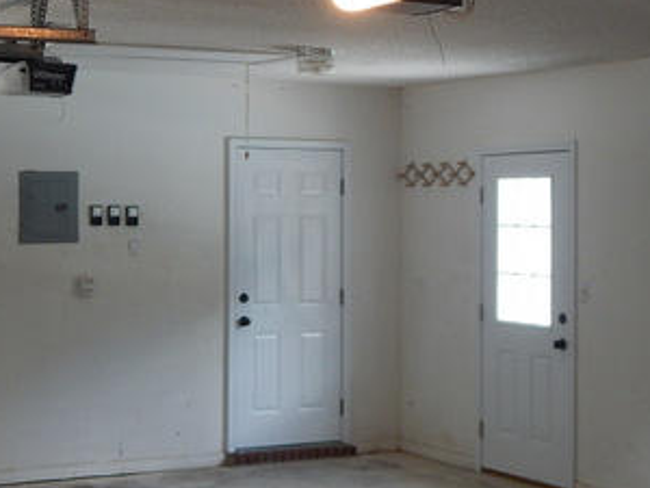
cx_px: 318
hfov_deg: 24.1
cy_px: 165
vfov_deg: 18.2
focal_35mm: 81
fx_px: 1521
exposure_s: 1/30
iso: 250
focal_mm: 6.8
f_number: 3.4
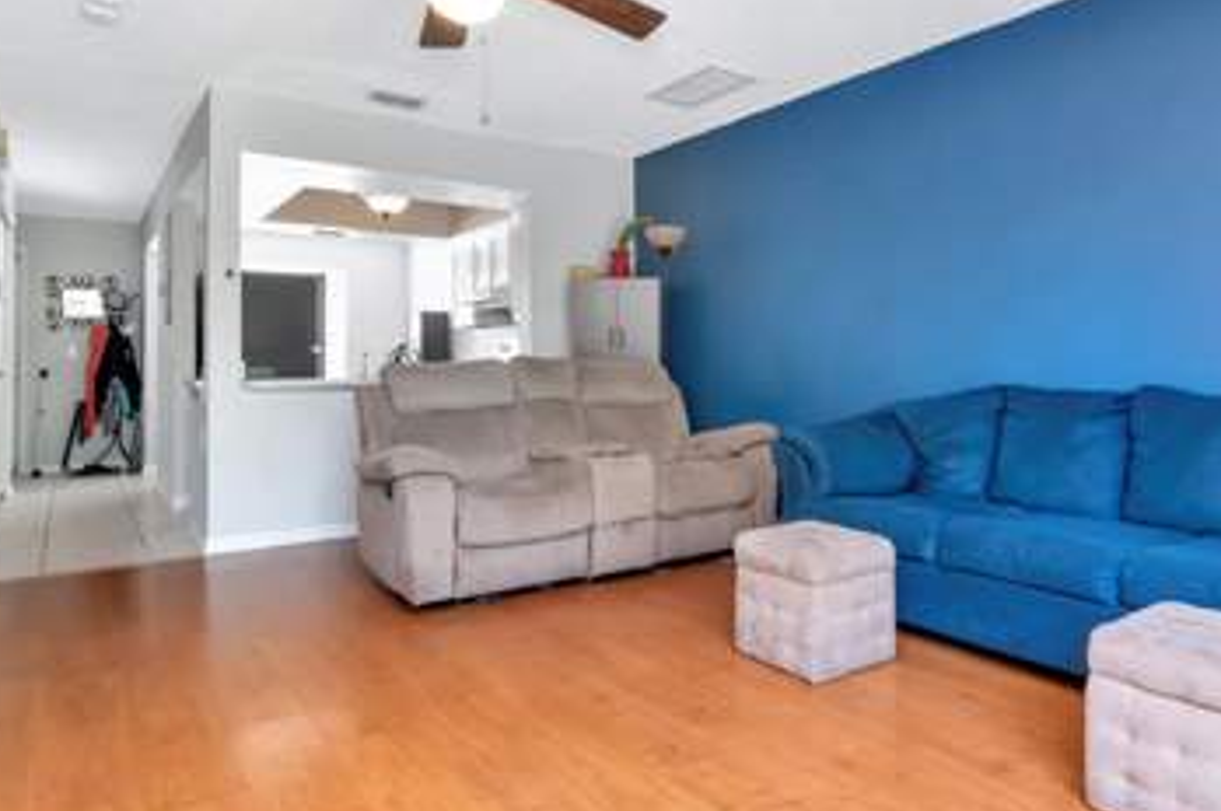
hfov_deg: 76.7
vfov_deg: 55.6
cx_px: 672
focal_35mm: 23
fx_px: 769
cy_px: 379
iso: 800
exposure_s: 1/10
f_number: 9
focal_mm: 11
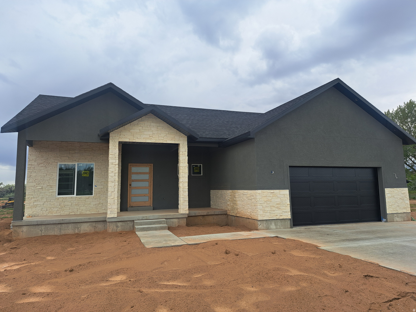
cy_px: 156
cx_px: 208
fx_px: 288
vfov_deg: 56.8
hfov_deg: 71.6
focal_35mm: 24
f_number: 1.8
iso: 50
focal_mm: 5.23
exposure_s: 1/411
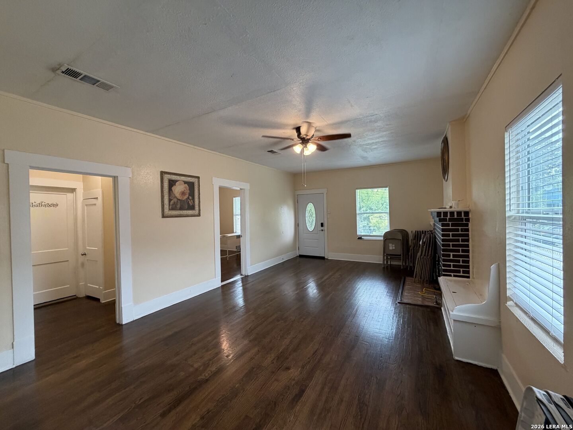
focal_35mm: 14
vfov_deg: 85.7
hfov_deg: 102.1
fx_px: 232
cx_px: 286
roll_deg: +1.1
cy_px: 215
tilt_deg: -0.9
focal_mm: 2.22
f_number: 2.2
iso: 320
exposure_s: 1/120
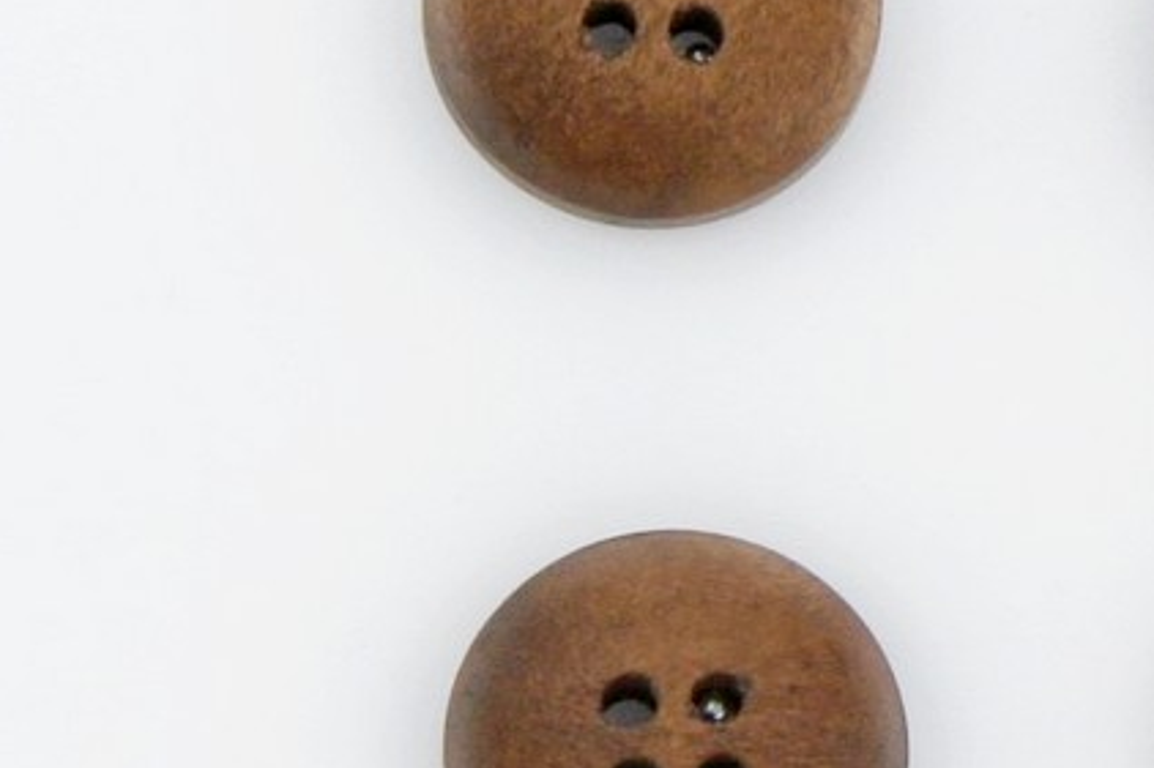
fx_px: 5641
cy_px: 415
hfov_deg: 11.6
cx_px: 1047
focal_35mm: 176
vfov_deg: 7.8
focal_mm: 55
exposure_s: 1/320
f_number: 9
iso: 200
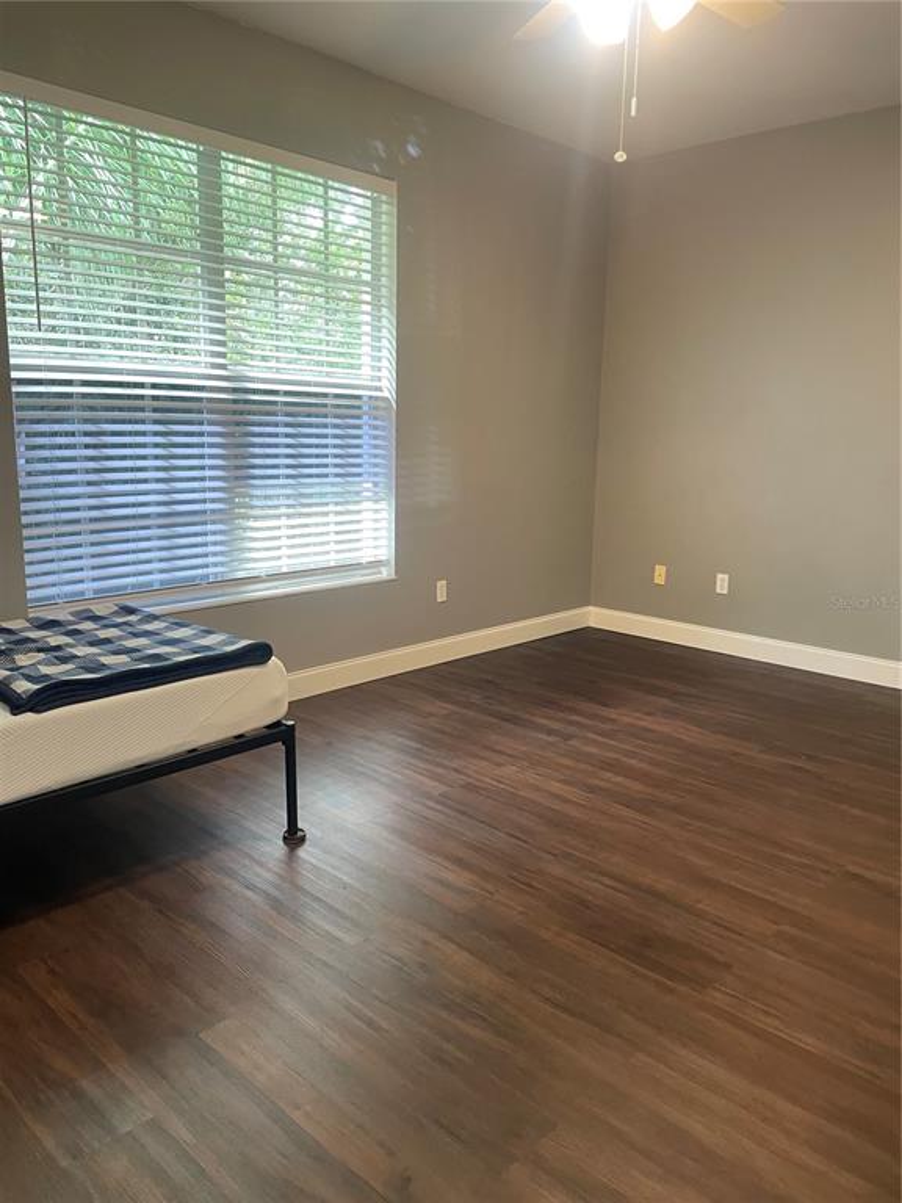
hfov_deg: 53.1
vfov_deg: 67.3
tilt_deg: -10.5
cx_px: 451
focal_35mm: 26
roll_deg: -1.3
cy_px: 602
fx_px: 903
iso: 200
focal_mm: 4.2
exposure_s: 1/60
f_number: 1.6
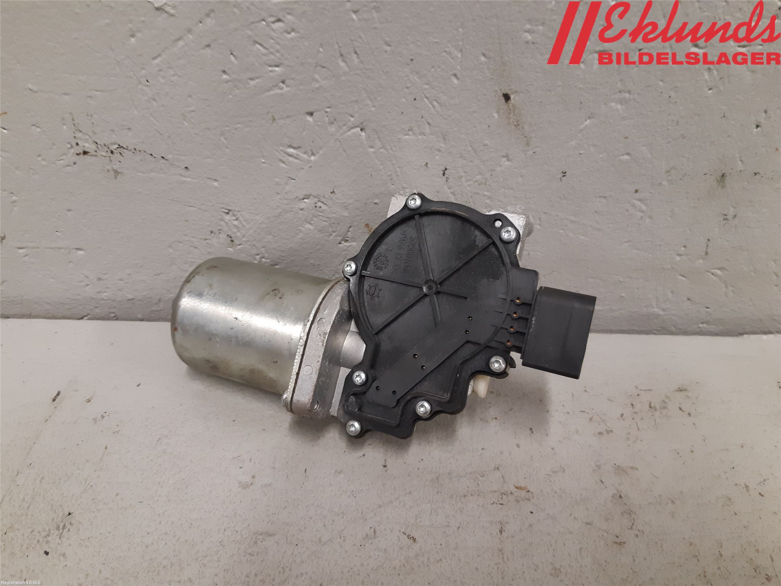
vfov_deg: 53.1
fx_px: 587
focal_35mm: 26
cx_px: 390
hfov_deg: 67.3
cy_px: 293
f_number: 1.7
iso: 160
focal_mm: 3.93
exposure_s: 1/50
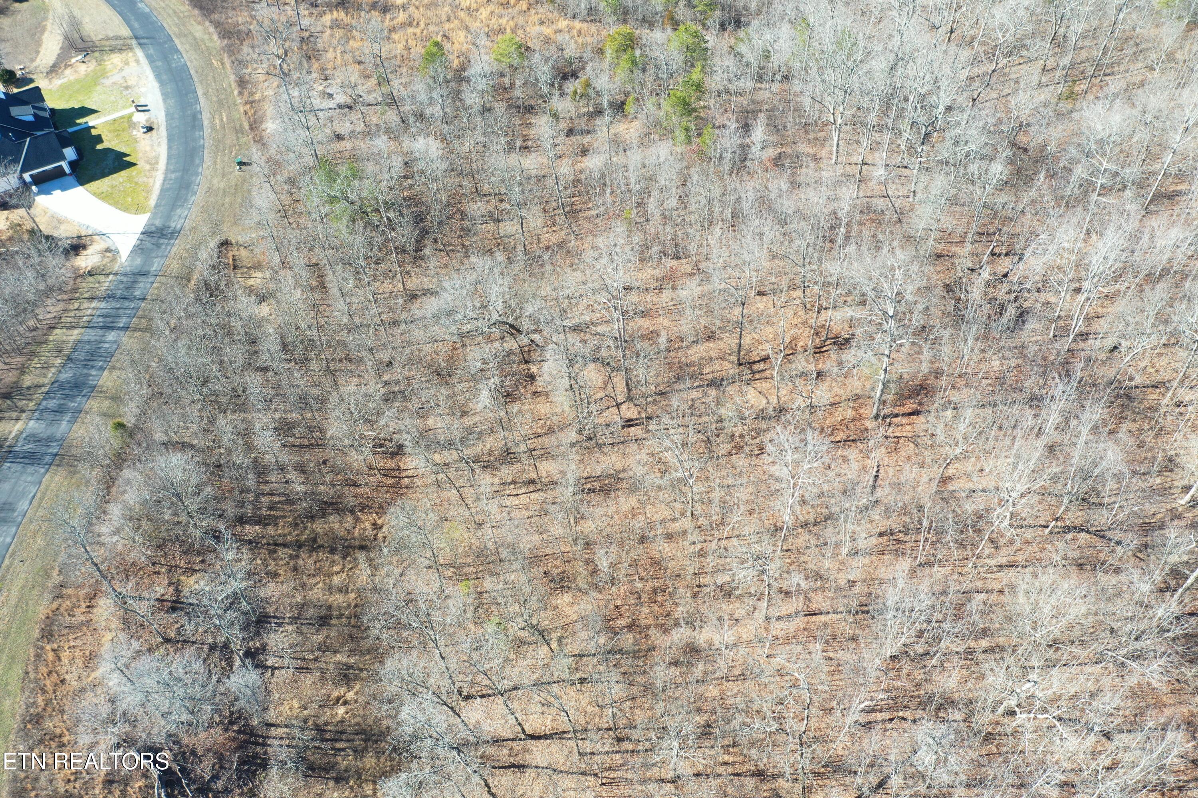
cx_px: 599
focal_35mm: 28
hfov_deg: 65.5
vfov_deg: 46.4
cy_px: 399
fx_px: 932
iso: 100
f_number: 4.5
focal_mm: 10.26
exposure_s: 1/160
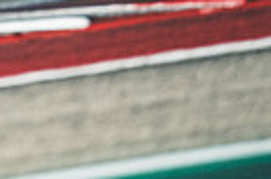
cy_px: -178
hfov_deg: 0.8
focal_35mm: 2623
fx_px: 19698
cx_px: -245
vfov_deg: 0.5
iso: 2500
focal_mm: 400
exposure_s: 1/2000
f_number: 5.6
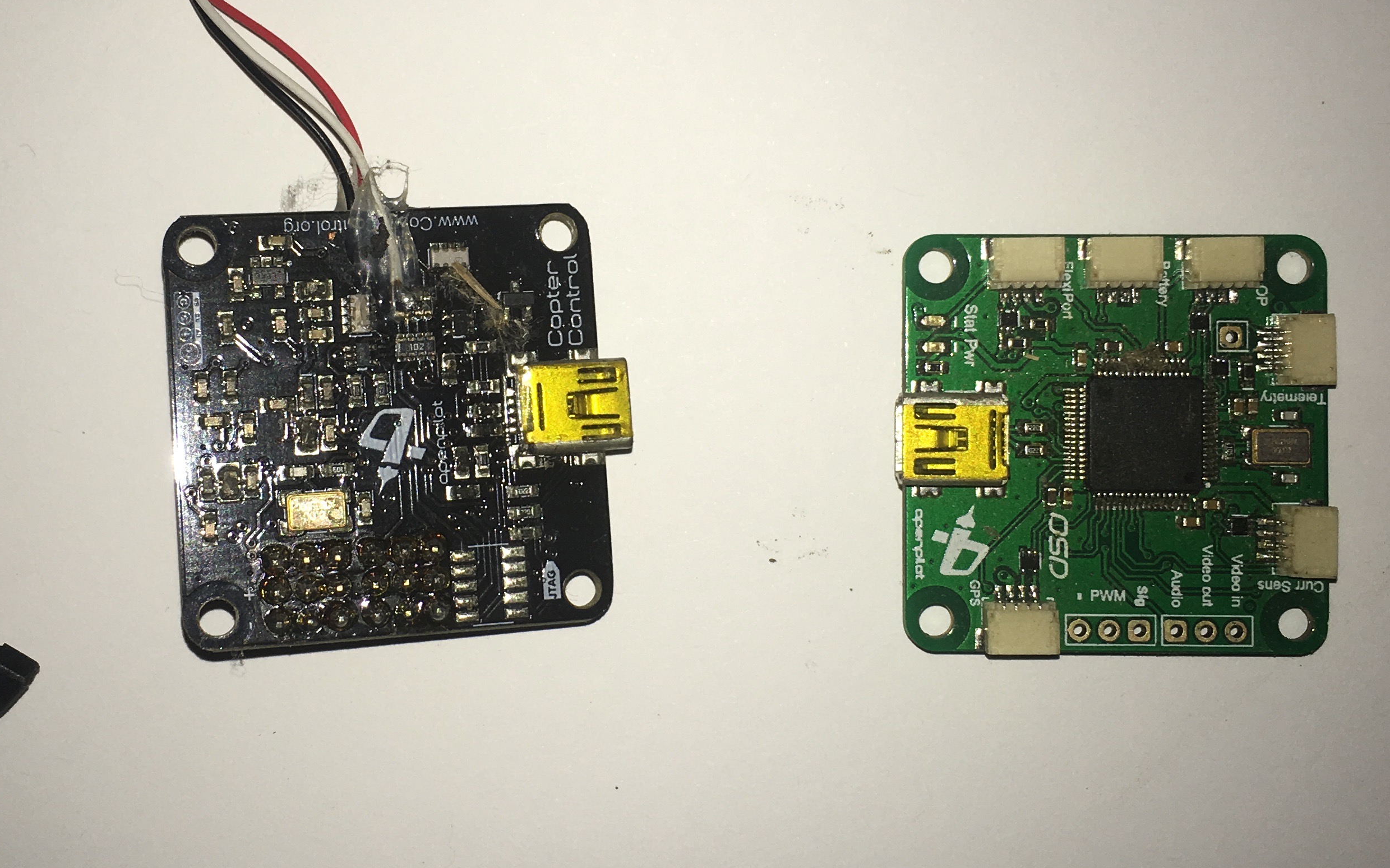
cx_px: 587
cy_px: 366
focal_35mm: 50
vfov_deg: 25.8
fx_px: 1894
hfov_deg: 40.2
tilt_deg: -86.9
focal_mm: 4.15
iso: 25
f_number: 2.2
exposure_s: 1/214
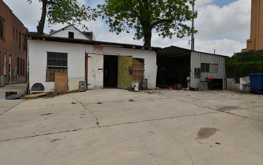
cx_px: 133
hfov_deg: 79.6
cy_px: 81
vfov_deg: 55.1
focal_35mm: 22
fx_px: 158
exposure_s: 1/320
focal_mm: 21
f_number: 11
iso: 100
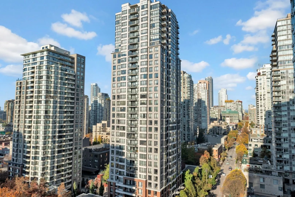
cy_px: 98
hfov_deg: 73.7
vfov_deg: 53.1
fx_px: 197
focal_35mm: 24
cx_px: 148
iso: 100
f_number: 10
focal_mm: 24
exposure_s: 1/200
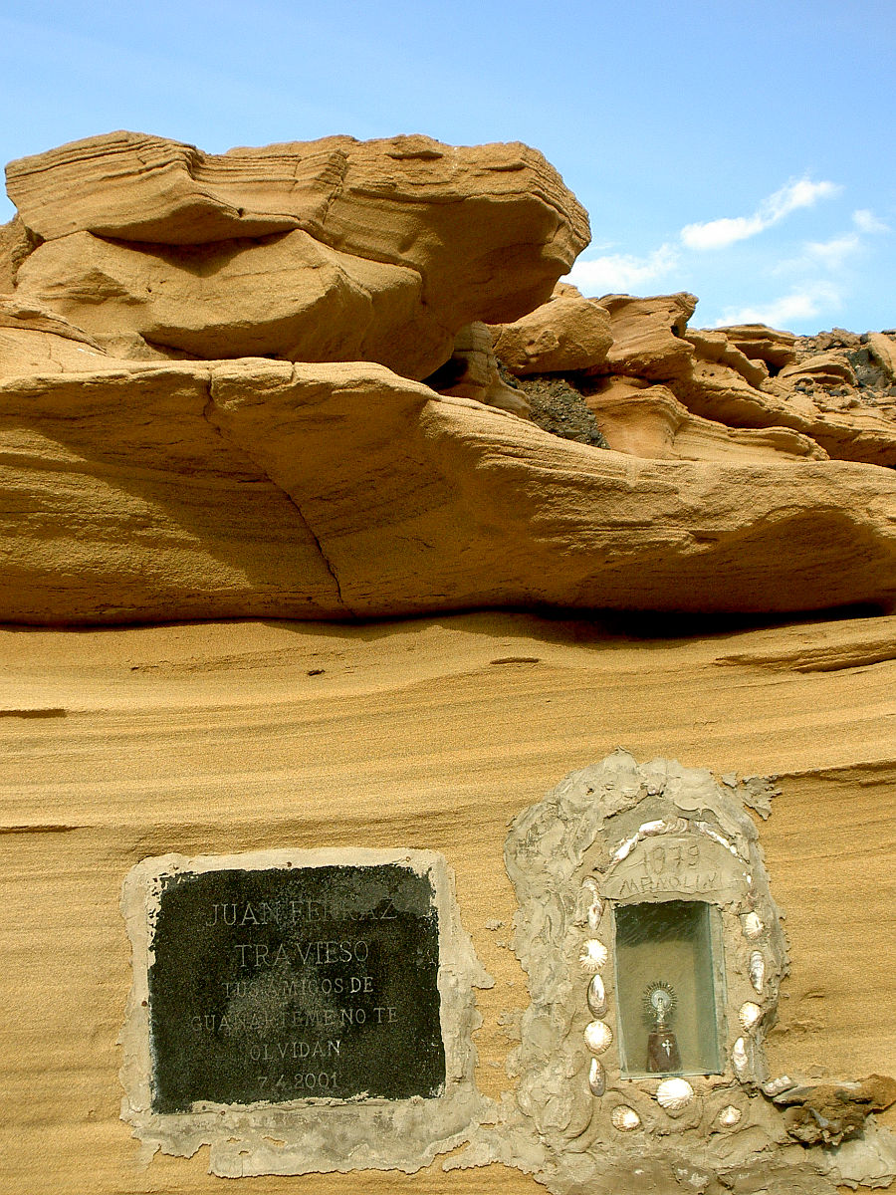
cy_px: 598
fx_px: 3072
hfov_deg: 16.6
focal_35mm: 89
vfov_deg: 22.0
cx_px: 448
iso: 50
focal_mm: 14.7
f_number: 4.6
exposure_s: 1/200
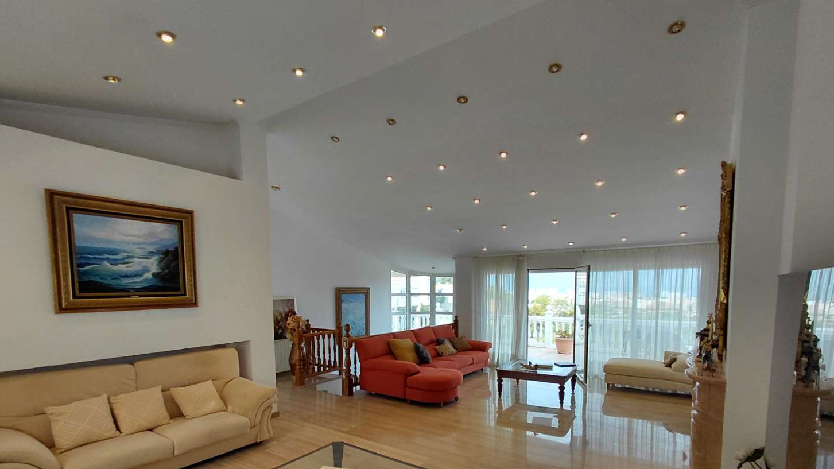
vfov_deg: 59.3
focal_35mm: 18
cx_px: 405
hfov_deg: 92.6
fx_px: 398
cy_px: 319
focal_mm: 1.64
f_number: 2.2
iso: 40
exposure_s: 1/192
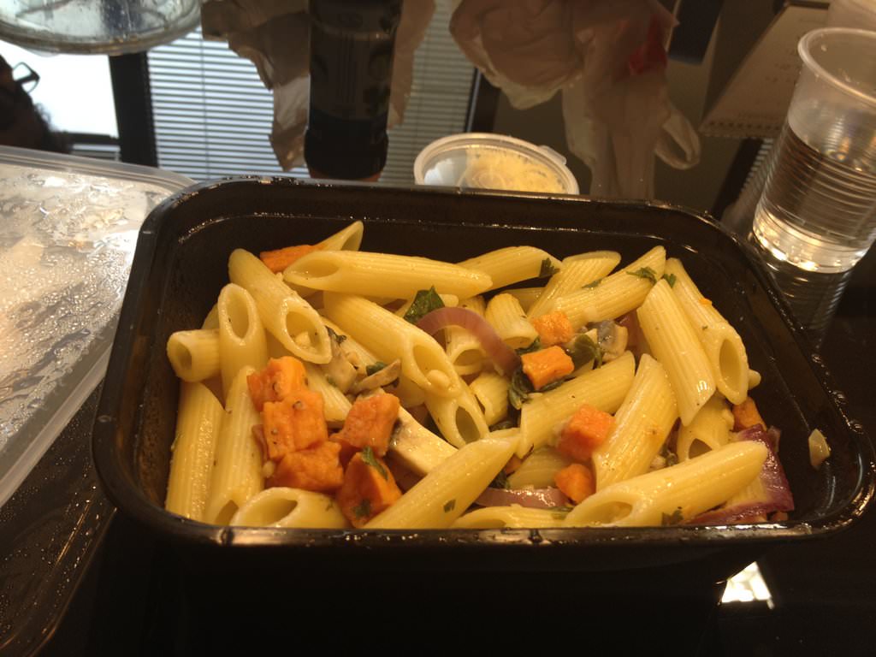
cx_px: 438
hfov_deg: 52.6
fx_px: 886
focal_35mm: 35
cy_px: 328
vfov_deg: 40.7
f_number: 2.4
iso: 50
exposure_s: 1/24
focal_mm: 4.28
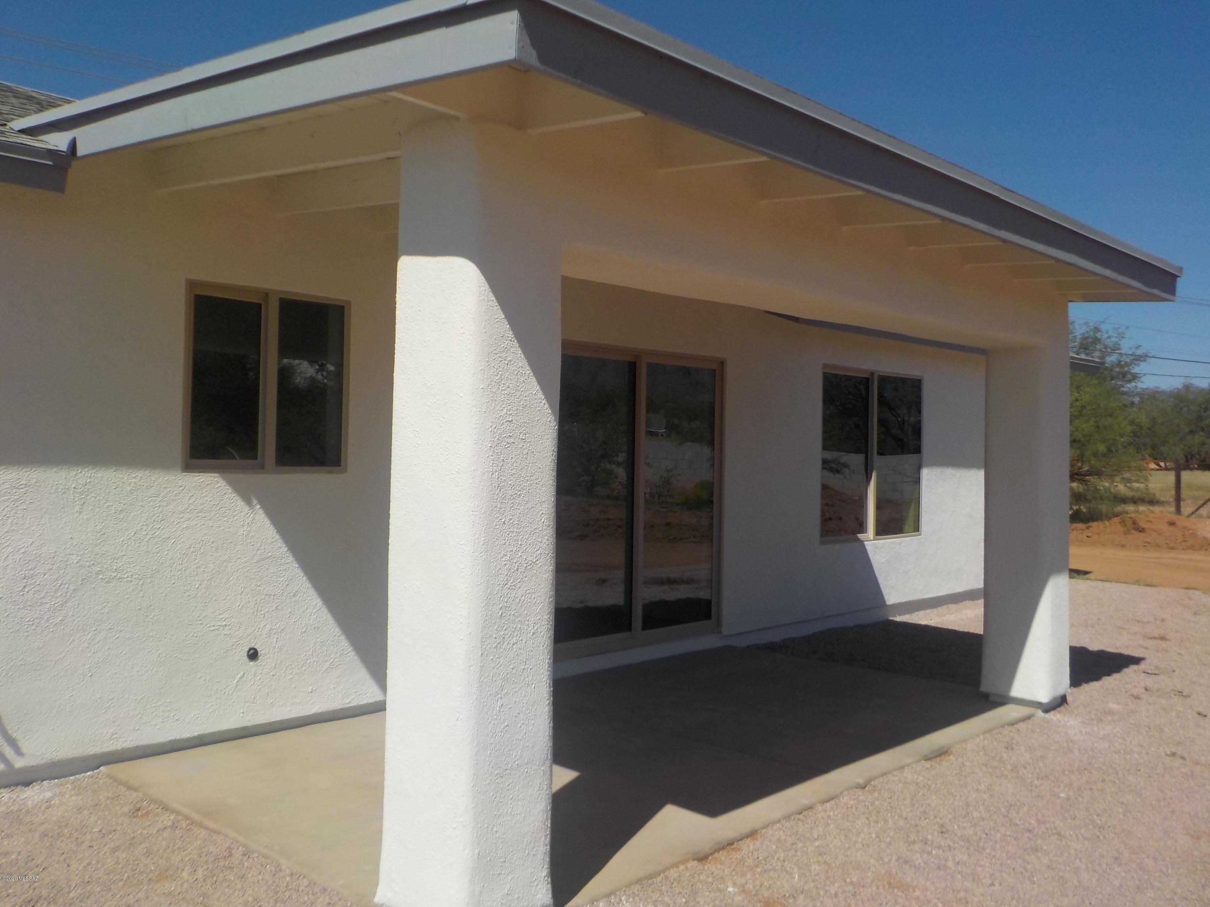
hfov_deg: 60.0
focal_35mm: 30
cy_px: 454
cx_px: 605
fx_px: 1049
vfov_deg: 46.8
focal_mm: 4.1
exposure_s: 1/640
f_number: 6.6
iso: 125
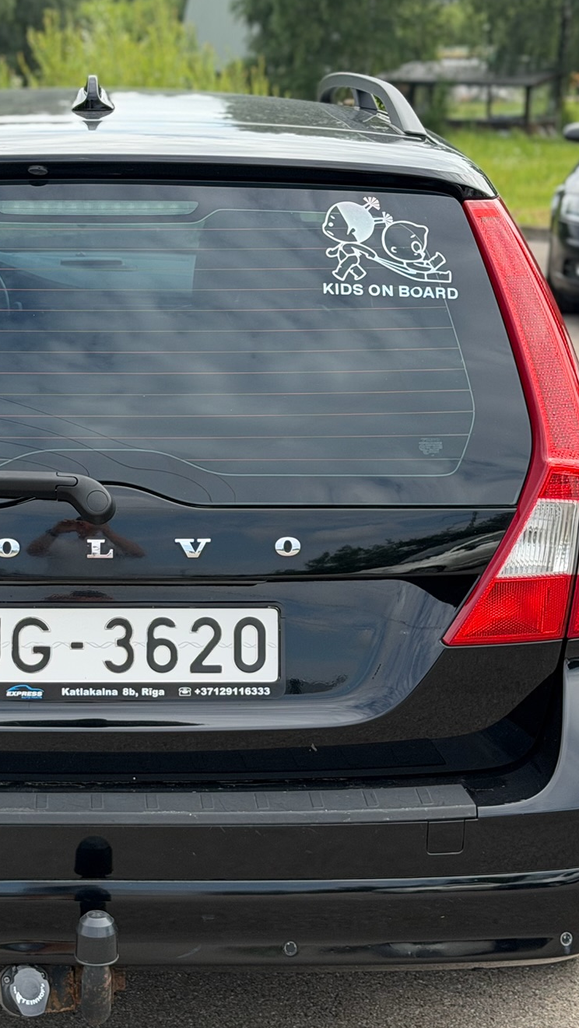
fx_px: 2210
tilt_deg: -12.0
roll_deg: -1.0
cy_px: 500
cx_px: 89
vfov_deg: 26.2
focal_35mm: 81
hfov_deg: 14.8
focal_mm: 6.76
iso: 80
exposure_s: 1/1608
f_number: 1.78
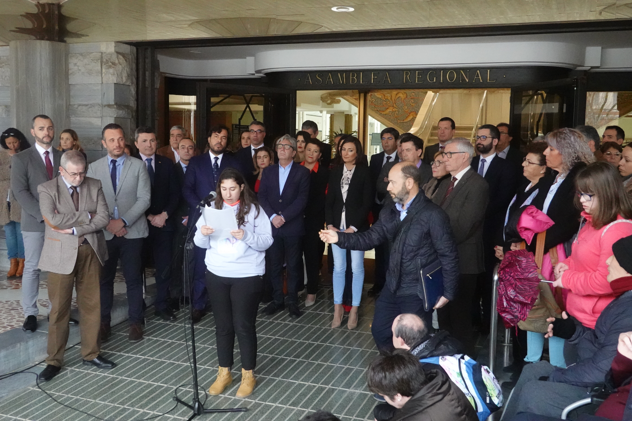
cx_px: 316
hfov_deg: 50.7
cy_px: 210
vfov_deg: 35.1
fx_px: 667
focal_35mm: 38
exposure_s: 1/400
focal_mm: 14.12
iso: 5000
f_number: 3.5
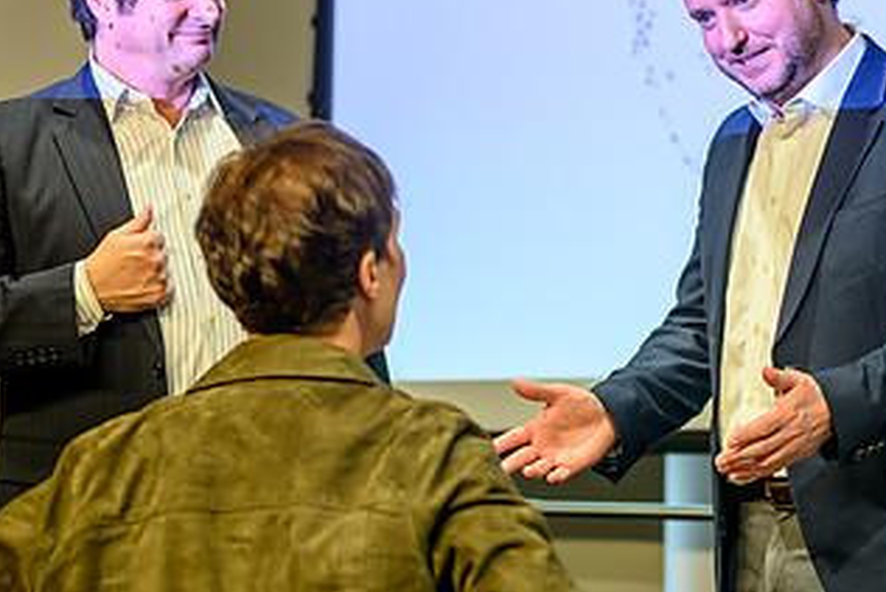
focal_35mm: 140
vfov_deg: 9.8
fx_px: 3447
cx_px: 799
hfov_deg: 14.5
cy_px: 147
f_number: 1.8
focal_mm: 50
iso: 100
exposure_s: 1/200
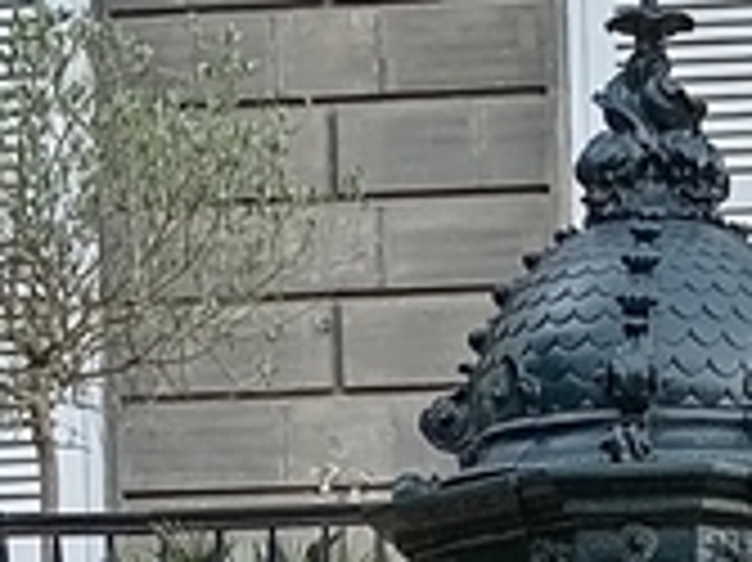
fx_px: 4580
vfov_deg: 6.8
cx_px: 630
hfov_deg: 9.4
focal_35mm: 211
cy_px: 1187
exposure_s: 1/153
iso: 100
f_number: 1.8
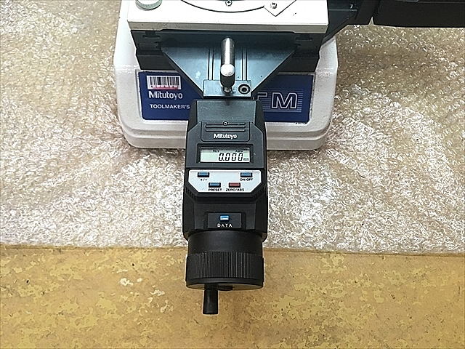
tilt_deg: -69.7
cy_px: 174
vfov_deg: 48.2
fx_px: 390
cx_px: 232
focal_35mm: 29
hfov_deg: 61.7
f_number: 2.2
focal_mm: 4.15
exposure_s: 1/30
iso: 100
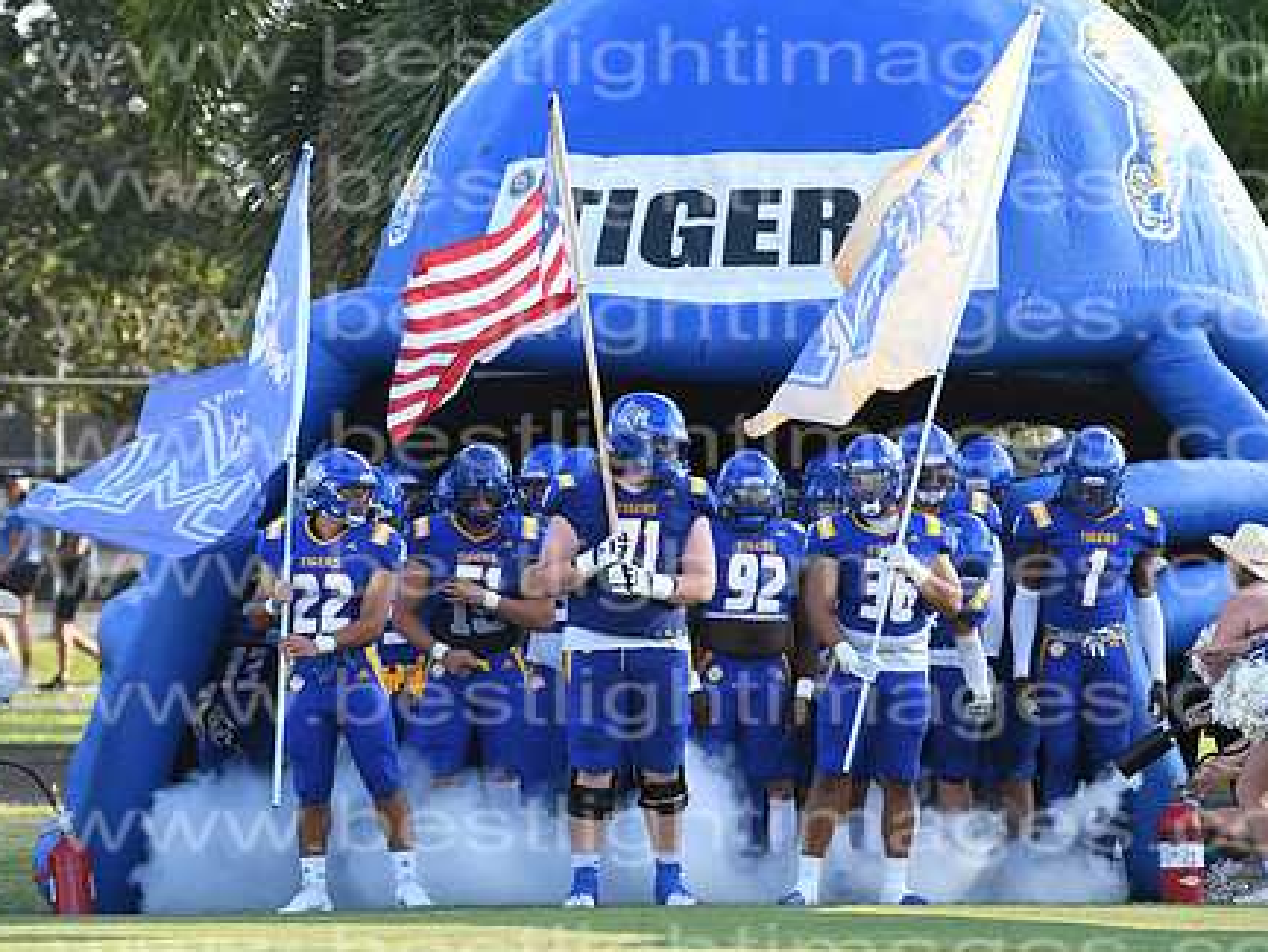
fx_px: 11675
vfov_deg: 4.7
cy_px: 511
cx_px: 717
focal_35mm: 319
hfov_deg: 6.2
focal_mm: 165
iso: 360
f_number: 5.6
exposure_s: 1/500
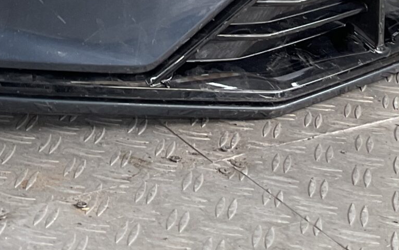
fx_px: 1120
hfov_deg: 19.7
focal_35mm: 103
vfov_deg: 11.9
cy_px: -173
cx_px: 20
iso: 25
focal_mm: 3
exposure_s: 1/120
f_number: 1.8
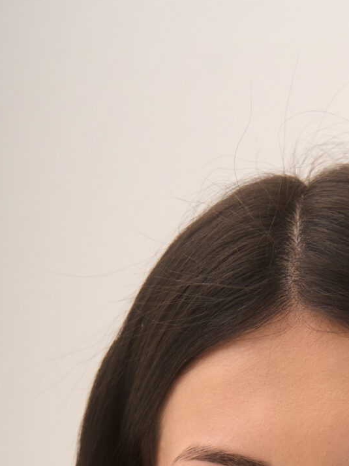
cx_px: 330
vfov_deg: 8.9
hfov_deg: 6.9
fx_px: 2876
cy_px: 822
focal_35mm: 214
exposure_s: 1/250
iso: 500
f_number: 6.3
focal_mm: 62
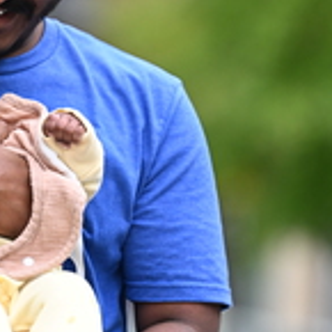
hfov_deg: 3.4
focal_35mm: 515
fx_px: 5588
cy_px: 108
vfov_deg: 3.4
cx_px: 116
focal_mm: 160
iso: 640
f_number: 2.8
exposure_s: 1/1600
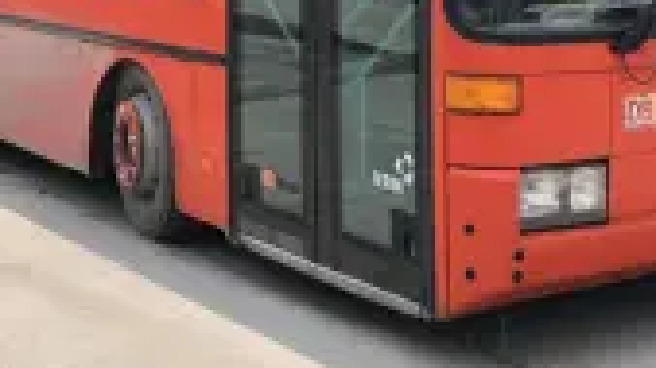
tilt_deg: +0.6
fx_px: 1252
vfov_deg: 16.1
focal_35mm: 72
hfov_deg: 29.3
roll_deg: -1.1
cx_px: 357
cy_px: -62
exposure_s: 1/1389
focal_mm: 4
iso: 20
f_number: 1.8
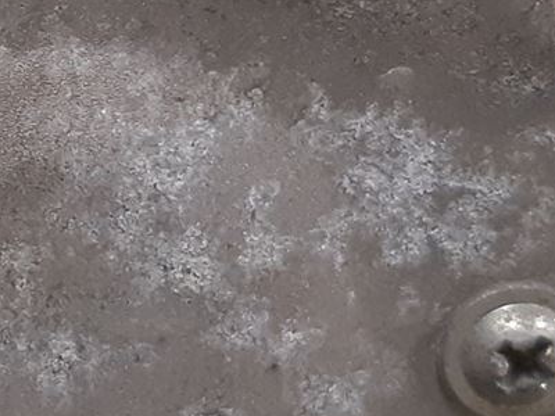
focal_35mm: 133
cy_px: 97
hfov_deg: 14.3
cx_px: -157
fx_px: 2132
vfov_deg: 11.1
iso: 160
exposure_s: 1/50
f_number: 1.7
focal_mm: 3.93
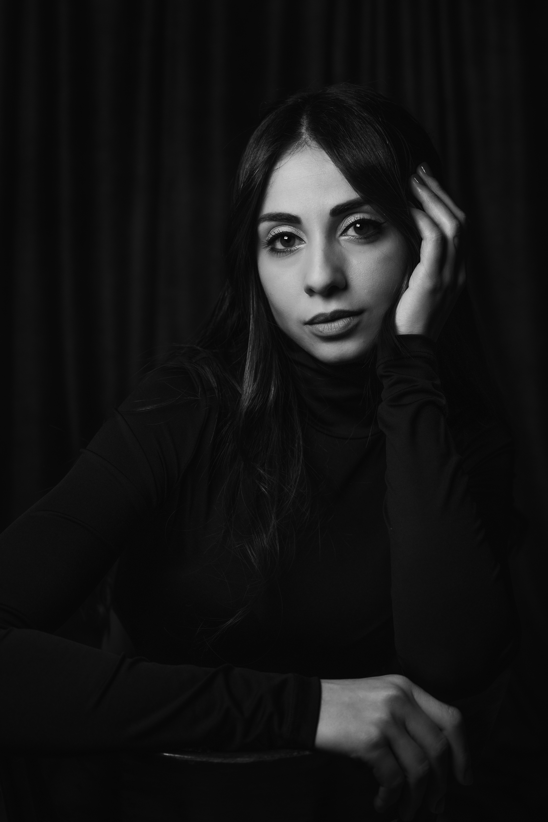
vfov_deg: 39.6
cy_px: 411
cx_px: 274
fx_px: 1142
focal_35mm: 50
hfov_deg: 27.0
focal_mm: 50
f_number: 4
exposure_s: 1/200
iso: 2000
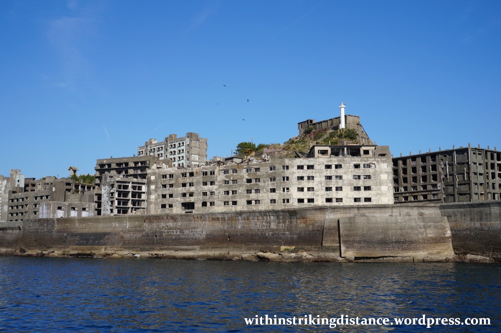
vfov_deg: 32.9
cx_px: 250
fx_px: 563
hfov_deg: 48.0
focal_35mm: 40
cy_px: 166
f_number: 13
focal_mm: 27
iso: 200
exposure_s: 1/400
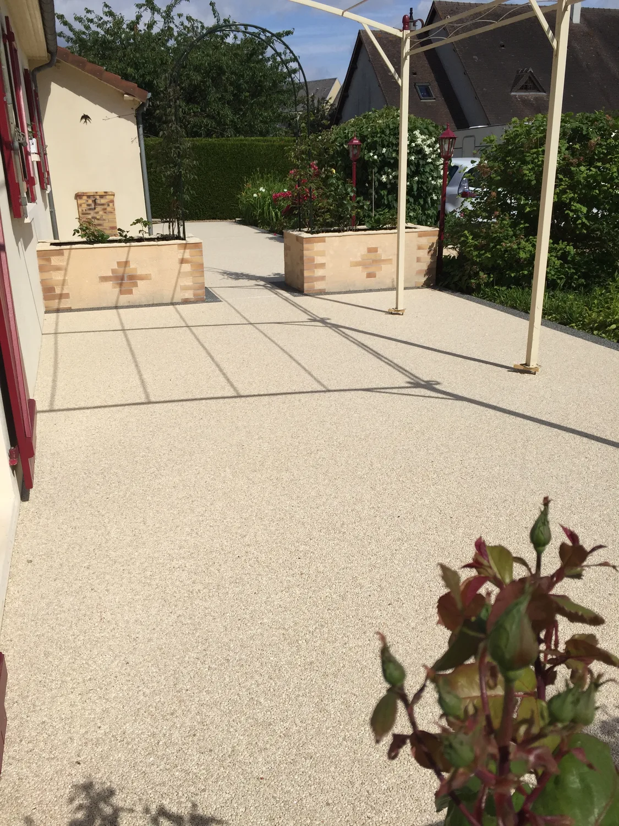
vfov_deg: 61.7
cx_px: 310
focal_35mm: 29
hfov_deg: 48.2
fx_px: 691
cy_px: 413
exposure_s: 1/4950
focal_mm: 4.15
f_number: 2.2
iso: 32
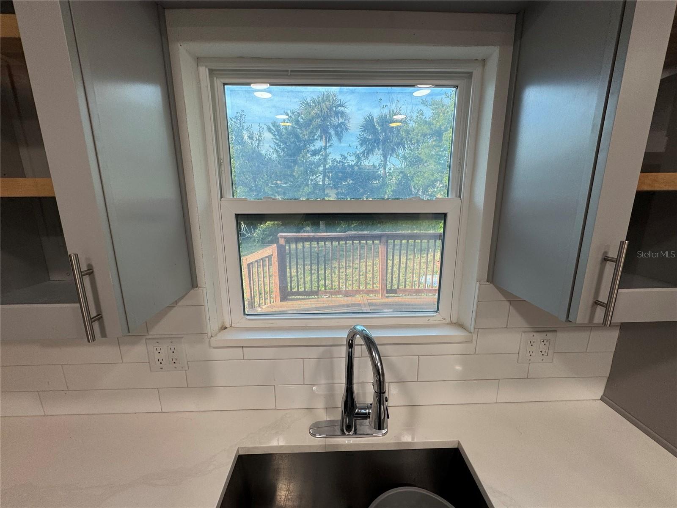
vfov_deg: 85.7
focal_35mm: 14
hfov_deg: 102.1
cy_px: 254
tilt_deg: -12.2
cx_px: 338
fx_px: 274
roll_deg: +0.4
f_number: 2.2
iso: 80
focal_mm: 2.22
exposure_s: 1/120
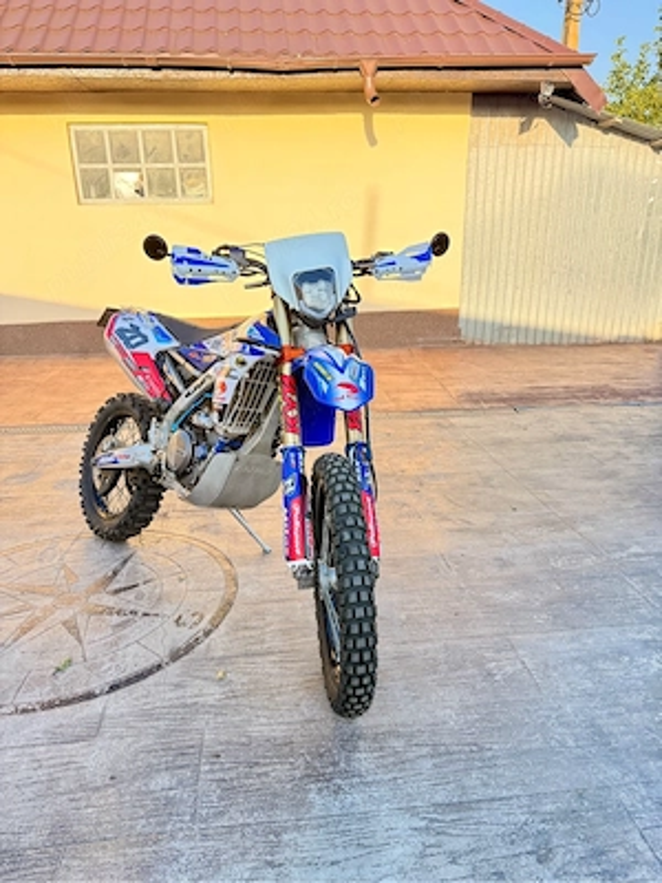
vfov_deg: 71.6
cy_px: 442
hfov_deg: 56.8
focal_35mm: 24
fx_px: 612
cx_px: 331
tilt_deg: -19.6
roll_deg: +1.3
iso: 100
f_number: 1.78
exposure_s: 1/689
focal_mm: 6.76
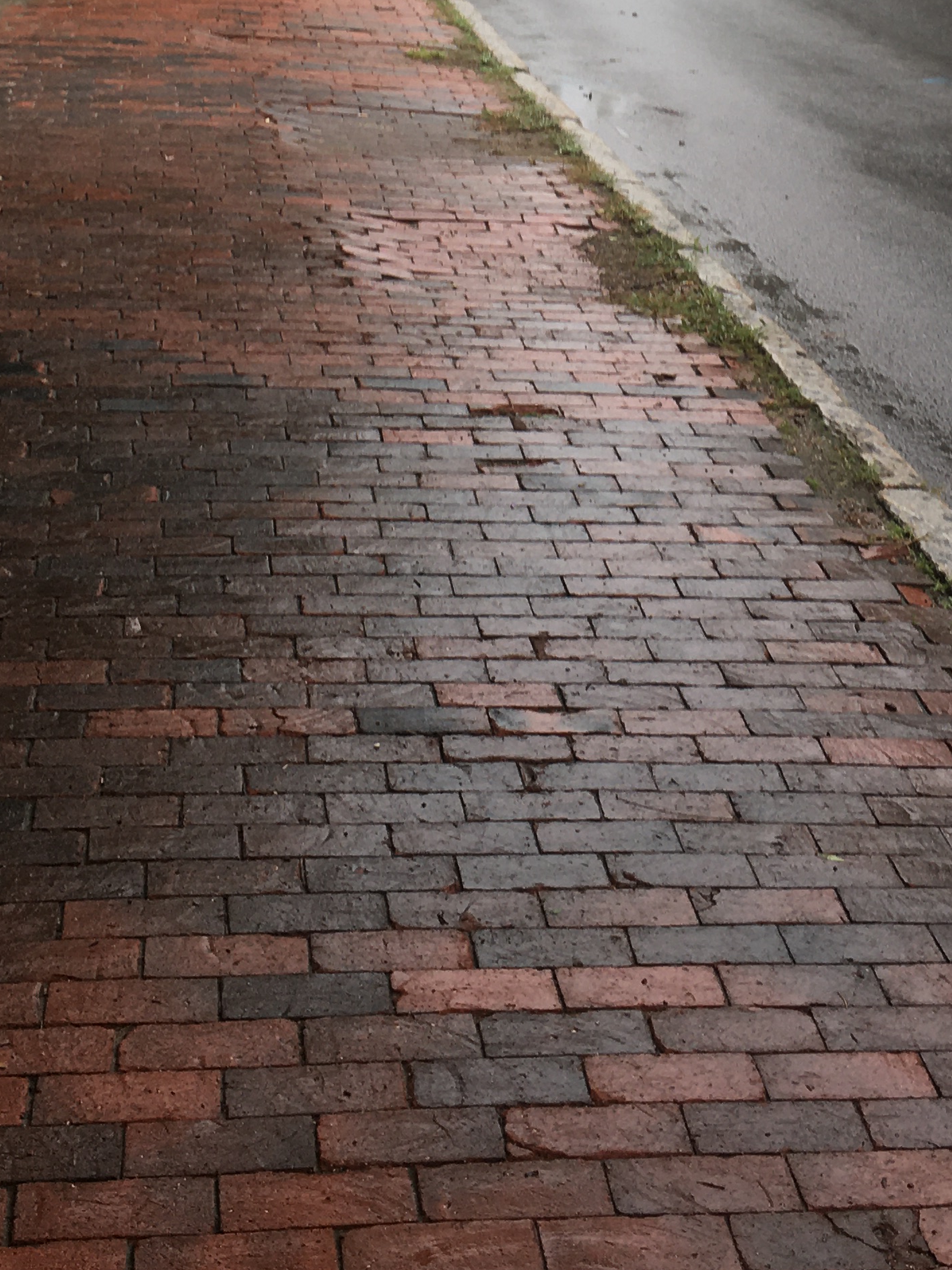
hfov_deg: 23.6
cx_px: 562
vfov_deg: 29.2
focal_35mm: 62
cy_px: 8
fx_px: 2274
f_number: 2.2
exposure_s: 1/135
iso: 25
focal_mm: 4.15
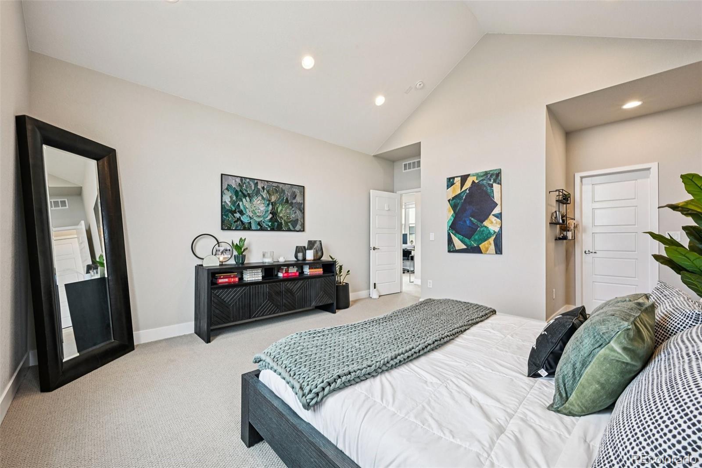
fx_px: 273
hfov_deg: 104.3
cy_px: 234
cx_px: 351
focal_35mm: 14
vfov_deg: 81.2
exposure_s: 1/15
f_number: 11
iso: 360
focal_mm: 14
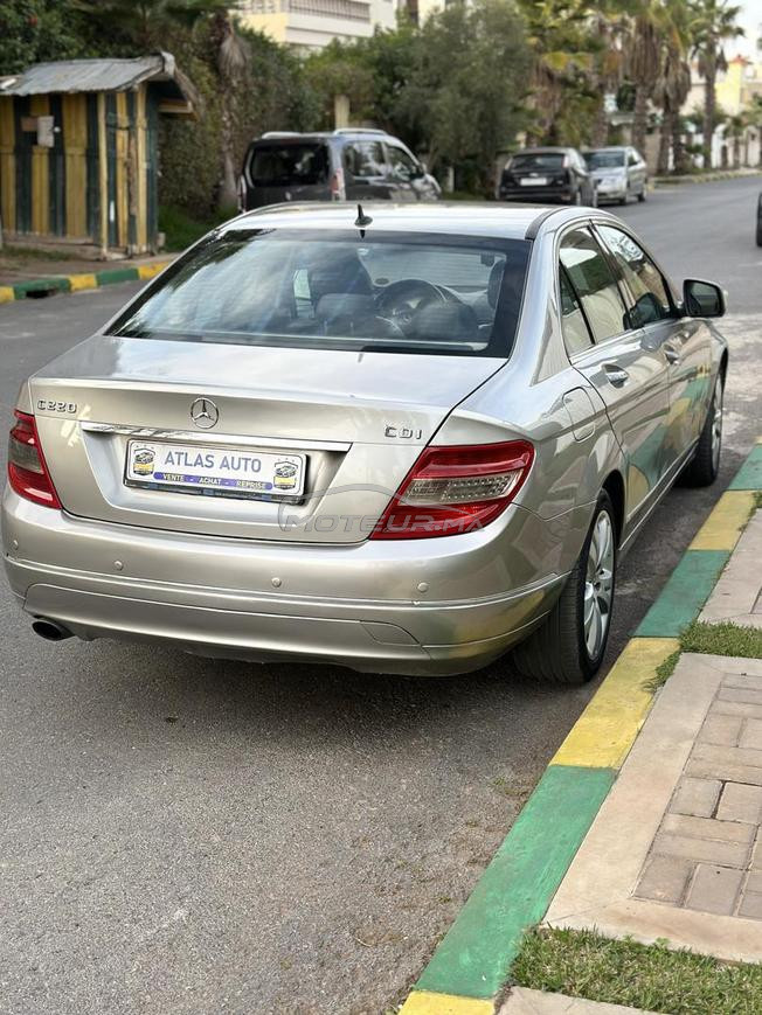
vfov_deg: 39.7
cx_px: 381
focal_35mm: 48
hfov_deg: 30.3
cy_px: 508
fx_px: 1408
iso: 80
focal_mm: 6.86
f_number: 1.78
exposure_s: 1/417
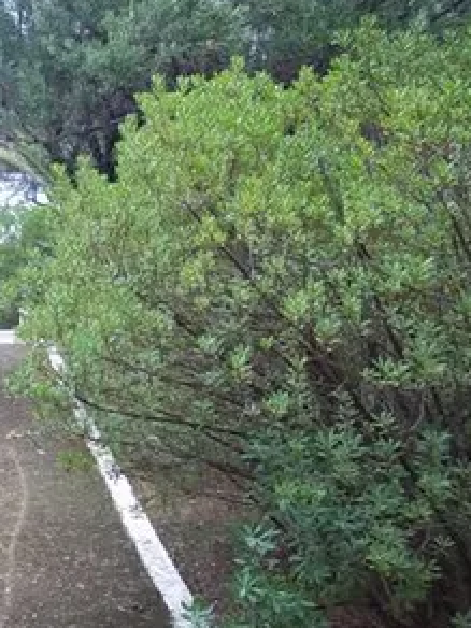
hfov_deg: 18.5
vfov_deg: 26.3
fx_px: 1343
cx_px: -138
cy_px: 308
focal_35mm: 74
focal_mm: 6.5
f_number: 3.1
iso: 80
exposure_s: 1/80
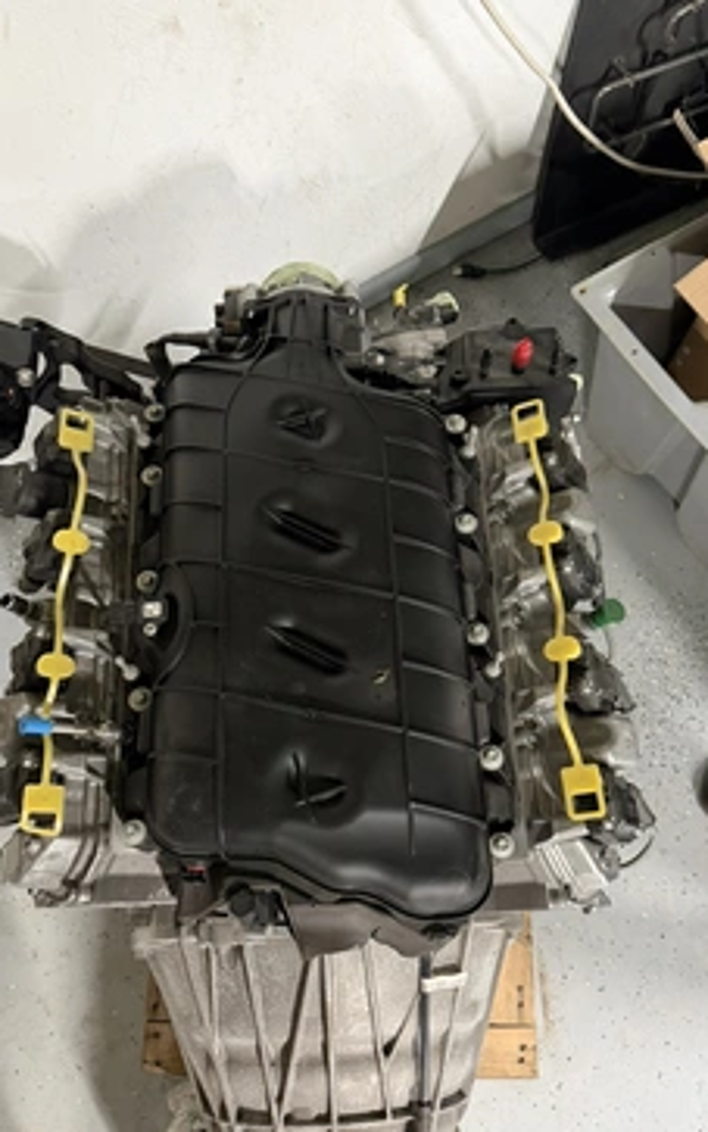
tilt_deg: -67.7
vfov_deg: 66.4
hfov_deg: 44.6
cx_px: 362
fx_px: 864
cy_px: 549
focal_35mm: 28
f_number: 1.78
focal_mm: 6.76
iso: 800
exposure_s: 1/40
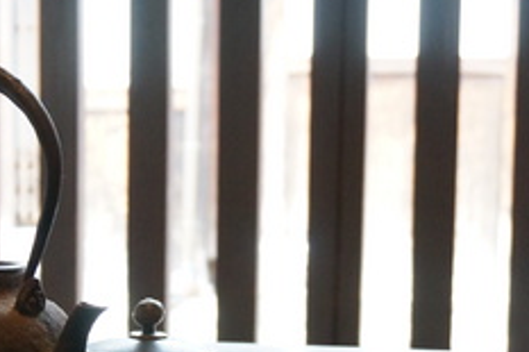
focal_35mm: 108
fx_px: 1586
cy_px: 255
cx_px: 66
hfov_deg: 18.7
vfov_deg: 12.6
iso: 2000
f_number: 4.5
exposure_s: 1/60
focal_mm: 28
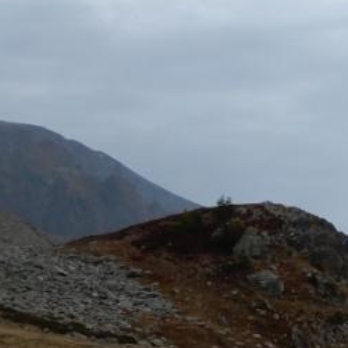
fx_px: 990
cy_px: 167
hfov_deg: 18.0
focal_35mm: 87
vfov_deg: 19.9
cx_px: 509
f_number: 4
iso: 80
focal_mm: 4.3
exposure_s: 1/1600
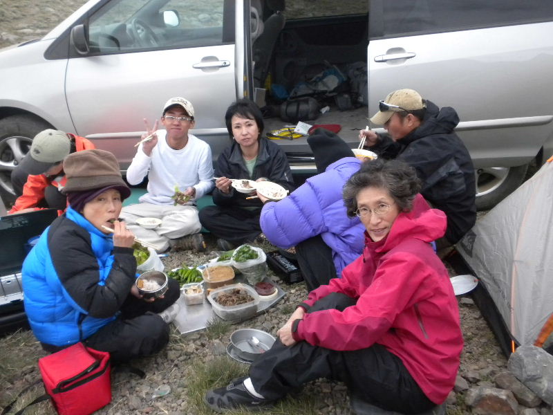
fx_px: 591
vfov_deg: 38.7
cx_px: 276
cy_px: 208
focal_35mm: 37
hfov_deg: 50.1
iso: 400
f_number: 3.5
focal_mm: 6.6
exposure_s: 1/220
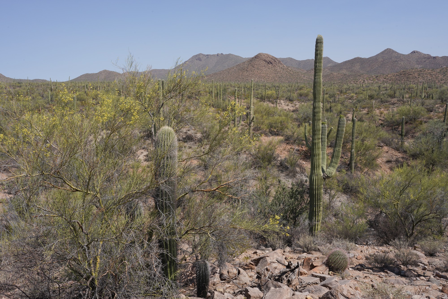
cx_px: 224
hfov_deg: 61.9
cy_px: 150
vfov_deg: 43.6
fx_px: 373
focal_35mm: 30
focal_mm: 30
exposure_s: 1/80
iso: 100
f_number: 20
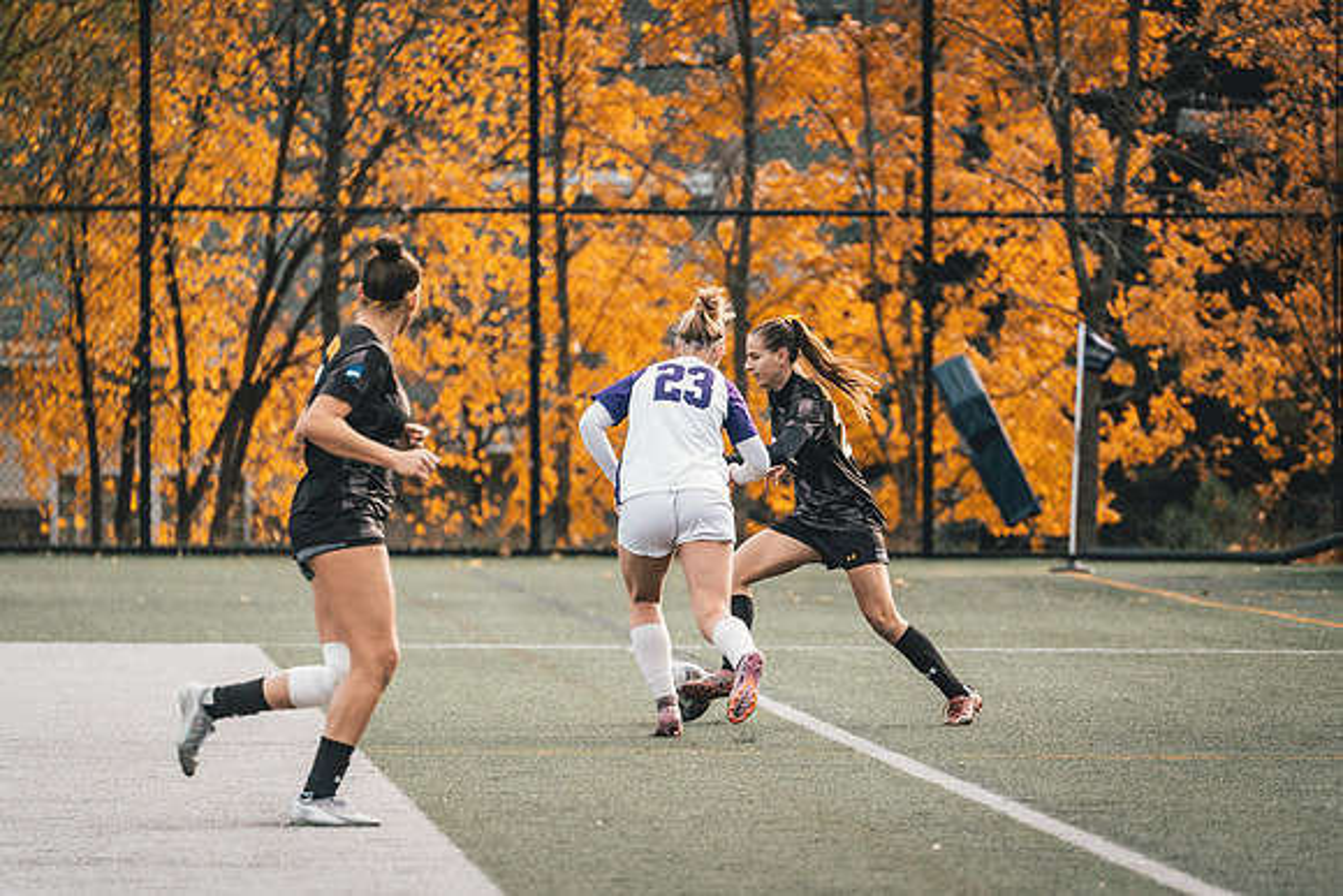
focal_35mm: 467
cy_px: 503
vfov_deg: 2.9
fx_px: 17423
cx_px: 781
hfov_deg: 4.4
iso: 800
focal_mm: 400
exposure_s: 1/800
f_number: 6.3
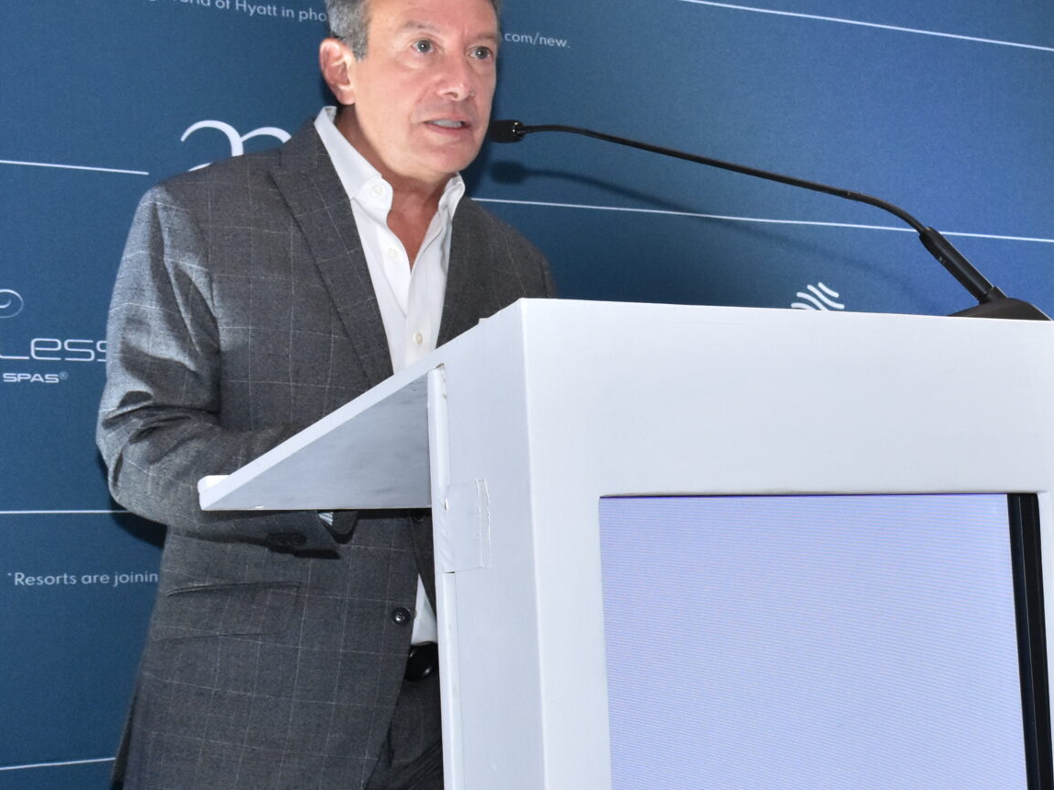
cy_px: 532
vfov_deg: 14.3
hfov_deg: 18.6
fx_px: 3136
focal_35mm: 103
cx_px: 1027
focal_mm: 32
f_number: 7.1
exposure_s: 1/80
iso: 1600
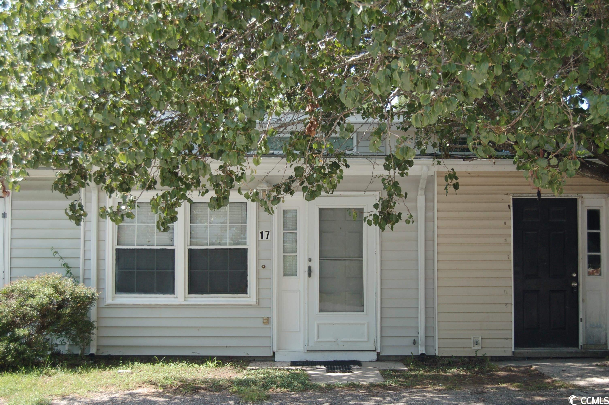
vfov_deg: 23.7
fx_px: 963
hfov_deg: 35.1
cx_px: 304
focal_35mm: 57
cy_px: 202
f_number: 5
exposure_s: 1/500
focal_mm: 38
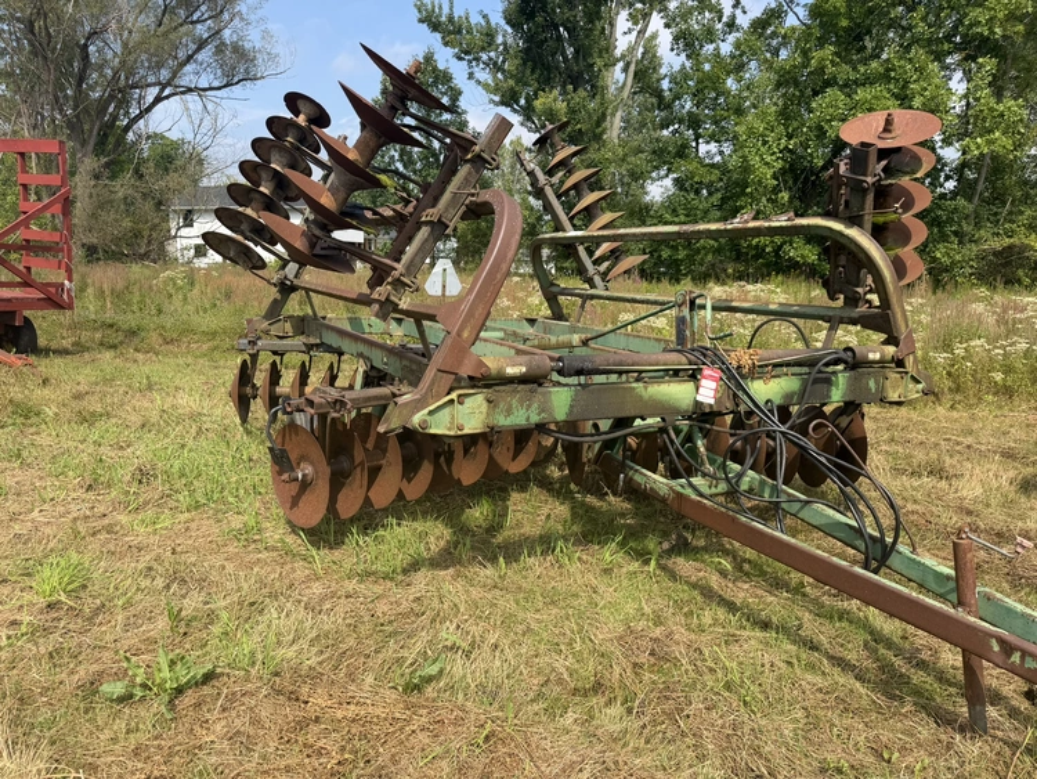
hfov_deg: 71.6
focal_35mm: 24
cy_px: 390
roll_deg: +1.9
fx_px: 719
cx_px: 518
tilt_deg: -8.6
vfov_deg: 56.8
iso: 80
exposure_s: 1/2801
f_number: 1.78
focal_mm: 6.76
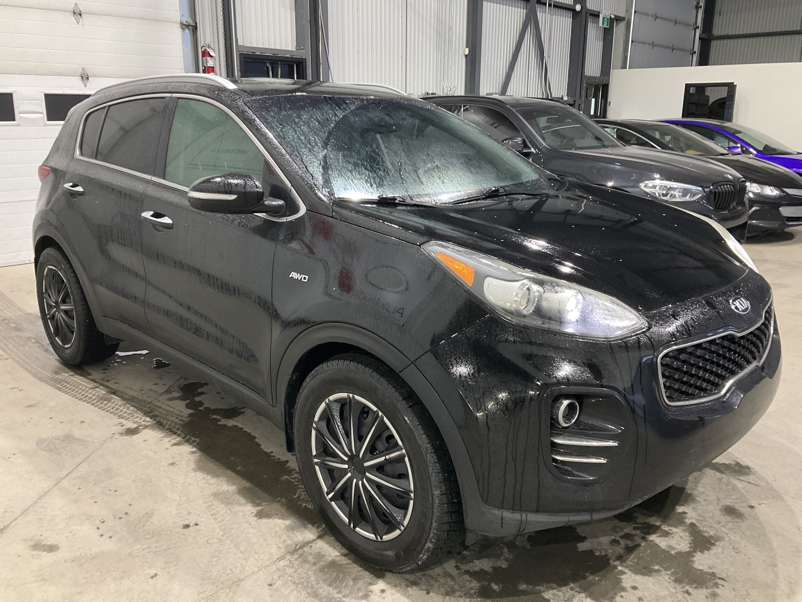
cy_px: 301
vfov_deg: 48.2
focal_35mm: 29
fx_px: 672
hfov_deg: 61.7
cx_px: 401
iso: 200
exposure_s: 1/60
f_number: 1.8
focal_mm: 3
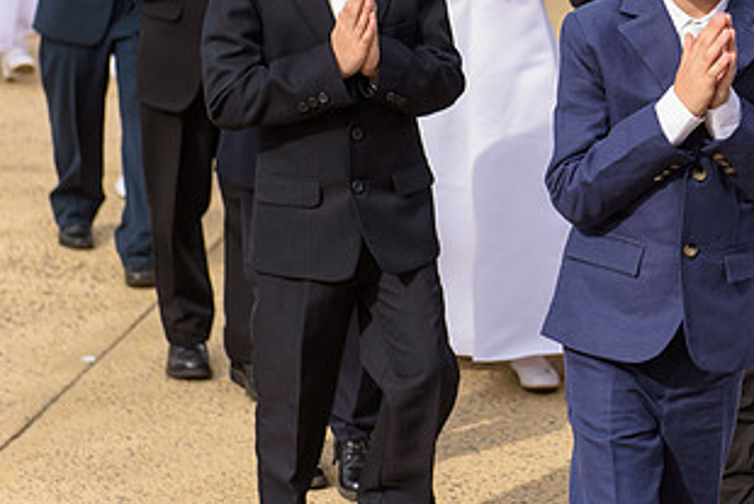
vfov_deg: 10.4
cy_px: 43
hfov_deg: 15.5
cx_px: 640
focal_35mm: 131
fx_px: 2745
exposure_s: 1/800
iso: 250
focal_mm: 70
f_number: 4
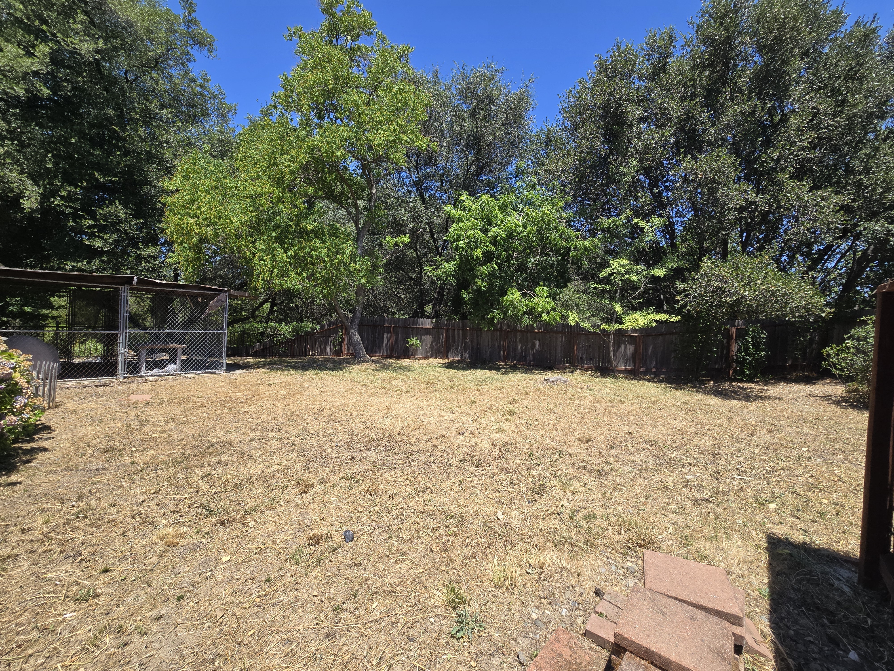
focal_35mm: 13
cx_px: 447
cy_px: 336
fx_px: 336
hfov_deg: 106.2
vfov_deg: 89.9
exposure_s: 1/1525
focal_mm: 2.2
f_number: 2.2
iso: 50
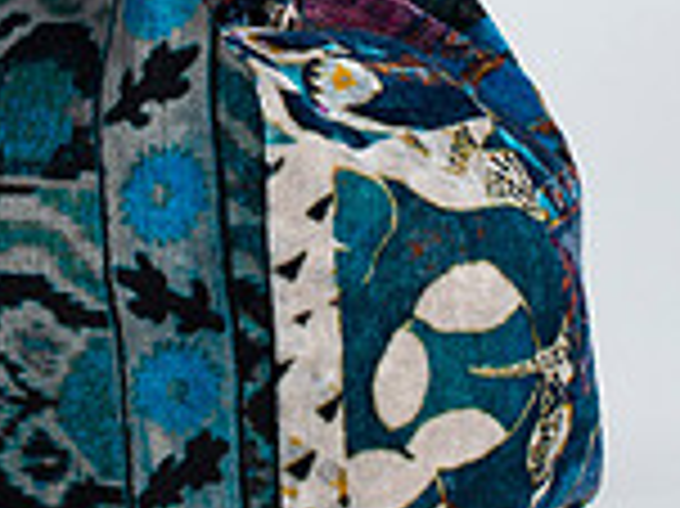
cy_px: -135
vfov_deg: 6.4
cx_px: -73
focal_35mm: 229
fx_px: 4495
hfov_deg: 8.6
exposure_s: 1/200
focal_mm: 50
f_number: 7.1
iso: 200
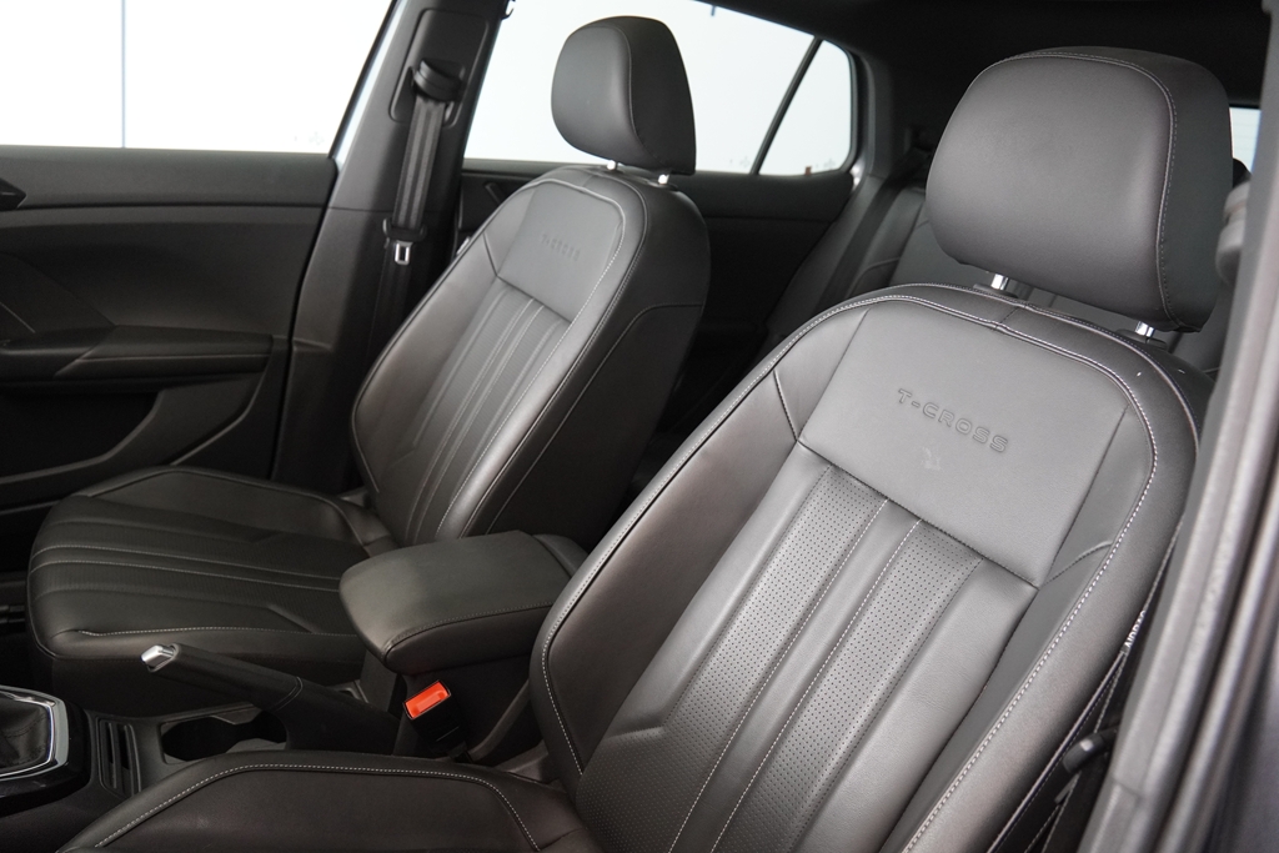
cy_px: 426
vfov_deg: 50.4
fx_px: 906
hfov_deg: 70.4
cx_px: 640
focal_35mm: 26
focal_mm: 17
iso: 1600
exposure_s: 1/160
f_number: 3.5
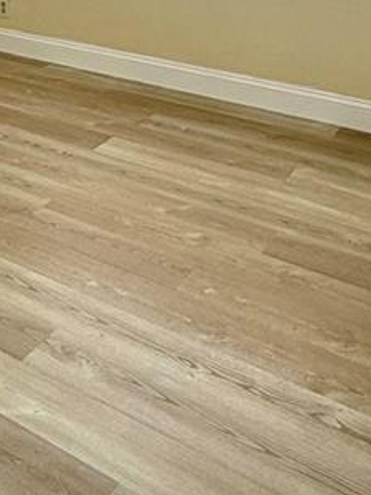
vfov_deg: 31.2
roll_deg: +0.6
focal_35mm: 56
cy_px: -26
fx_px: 800
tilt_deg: -10.8
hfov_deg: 24.1
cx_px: -54
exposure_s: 1/157
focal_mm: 2.22
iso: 64
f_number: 2.2
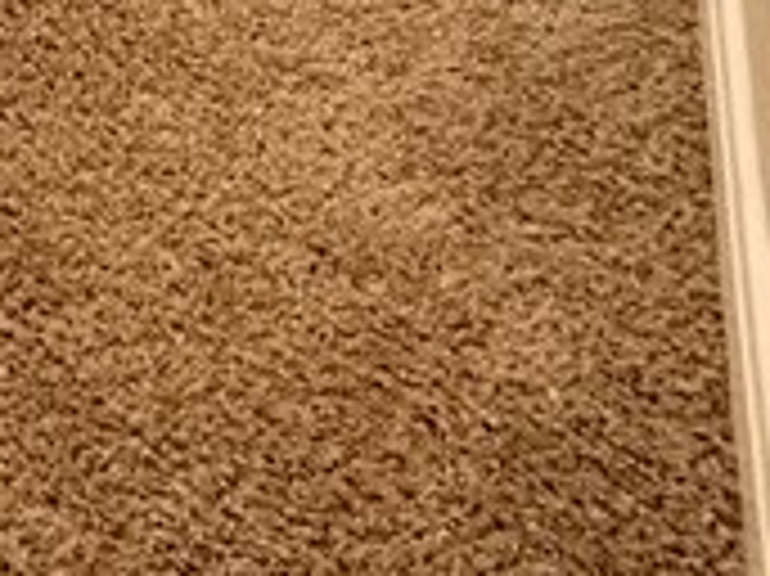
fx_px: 1867
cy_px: -922
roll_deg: +2.2
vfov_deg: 12.5
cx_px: -599
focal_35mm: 84
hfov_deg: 18.5
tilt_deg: -17.5
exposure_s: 1/60
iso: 320
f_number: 2.2
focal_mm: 2.22
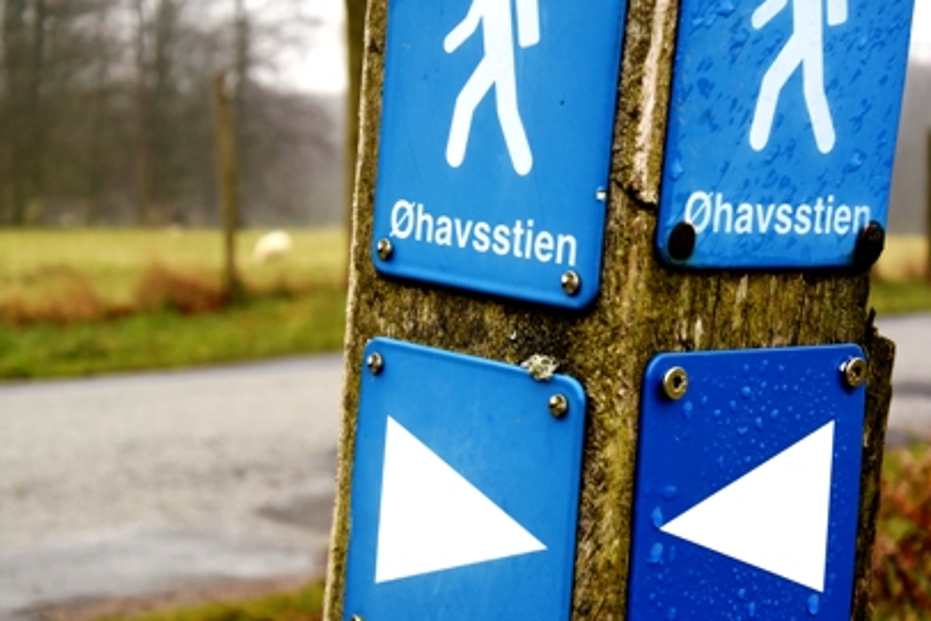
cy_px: 304
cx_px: 461
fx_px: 1940
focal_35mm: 75
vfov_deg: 18.2
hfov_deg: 27.0
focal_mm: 25.2
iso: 200
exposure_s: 1/160
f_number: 5.3
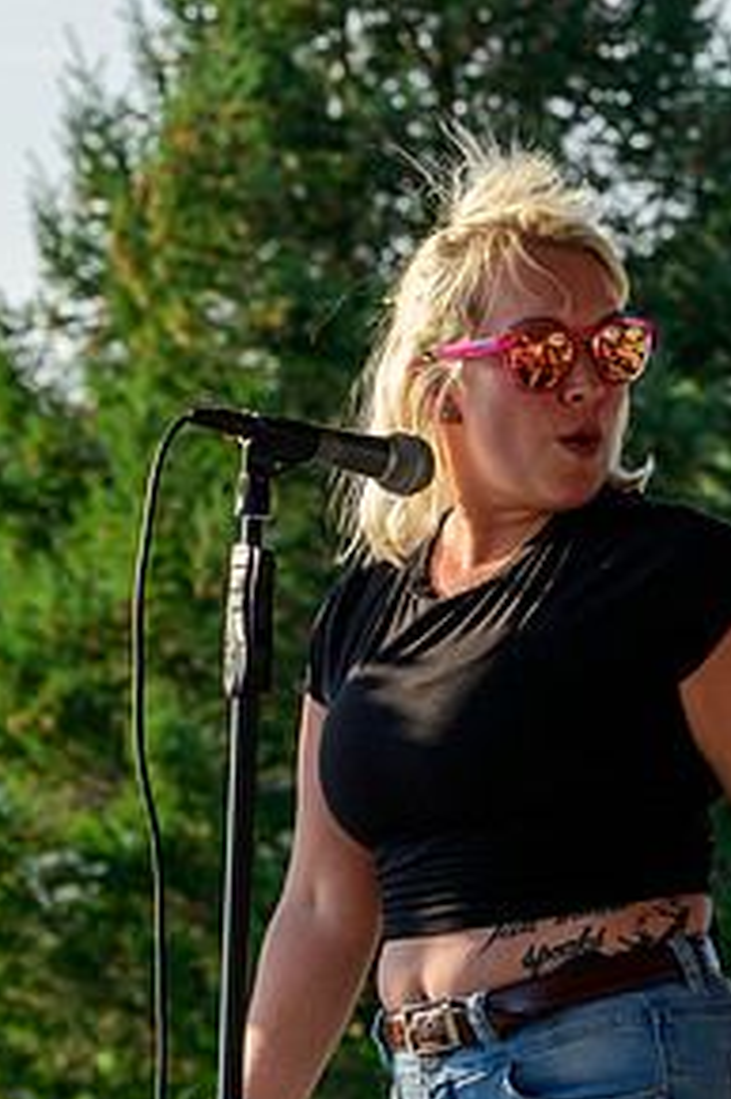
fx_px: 10428
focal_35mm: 342
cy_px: 593
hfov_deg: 4.0
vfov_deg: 6.0
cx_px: 545
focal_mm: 120
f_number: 9
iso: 125
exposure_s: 1/160
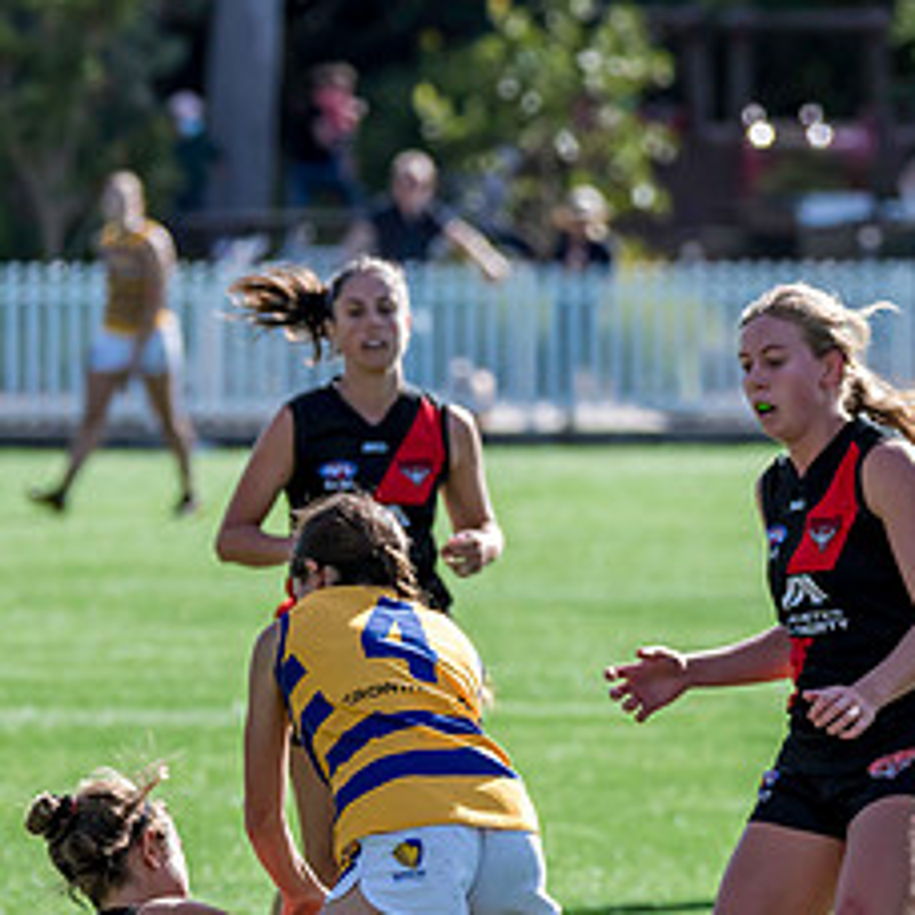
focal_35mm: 639
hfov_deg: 2.7
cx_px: 326
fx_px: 19110
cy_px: 741
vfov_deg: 2.7
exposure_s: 1/1600
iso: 800
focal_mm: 260
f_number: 7.1
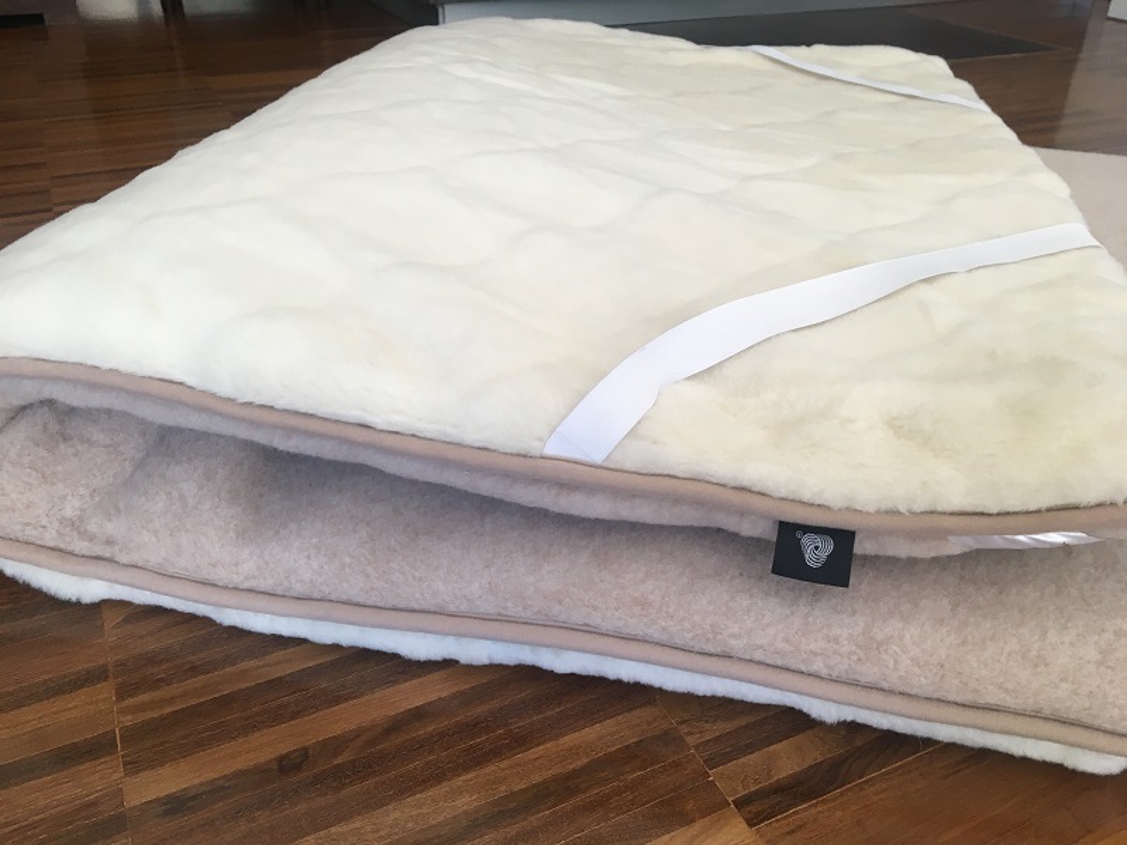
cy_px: 422
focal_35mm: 29
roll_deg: -0.8
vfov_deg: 48.2
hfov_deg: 61.7
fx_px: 944
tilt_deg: -31.6
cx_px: 564
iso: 40
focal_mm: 4.15
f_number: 2.2
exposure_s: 1/33
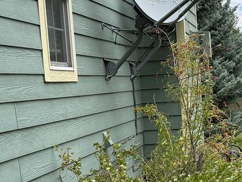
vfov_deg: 17.0
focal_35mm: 87
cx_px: 258
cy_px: 108
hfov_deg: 21.5
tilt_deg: -2.5
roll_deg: +2.8
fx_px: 608
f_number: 1.78
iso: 100
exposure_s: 1/2000
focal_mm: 6.76
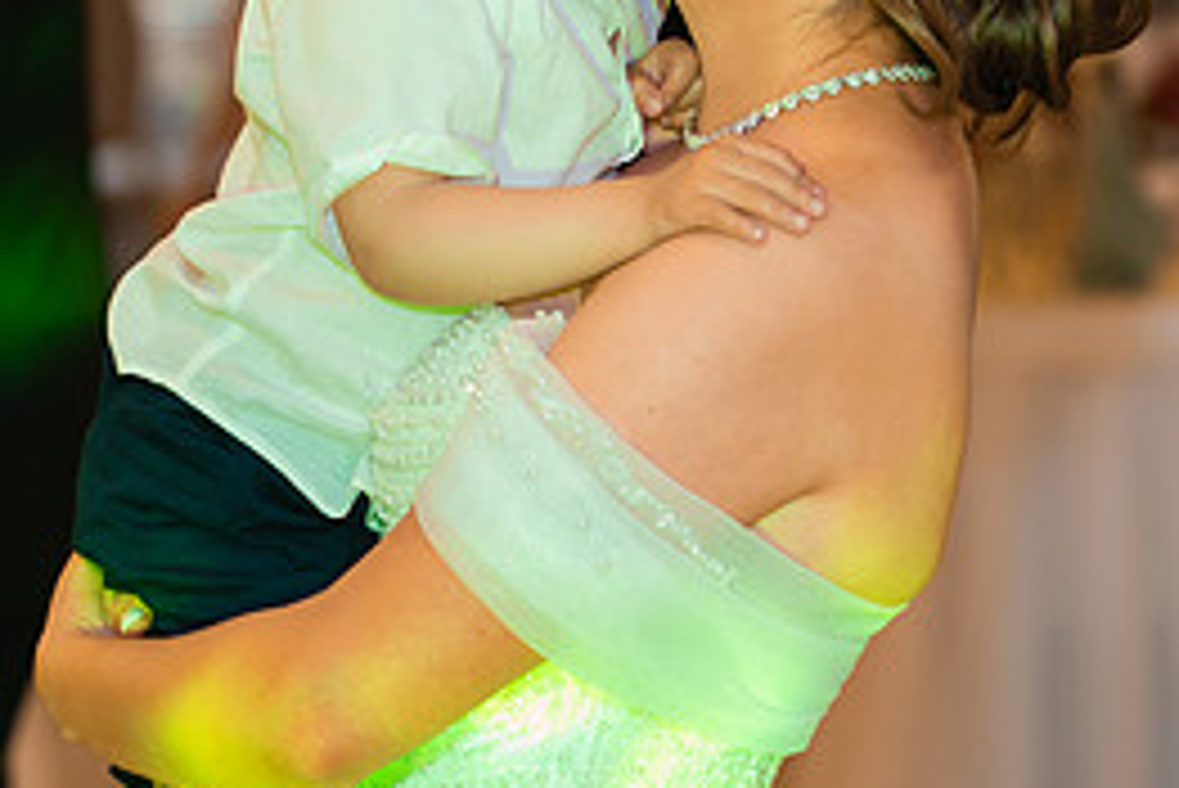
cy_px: 173
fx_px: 6521
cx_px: 729
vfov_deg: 6.9
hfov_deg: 10.3
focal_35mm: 199
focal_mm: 90
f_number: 3.2
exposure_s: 1/200
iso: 1600
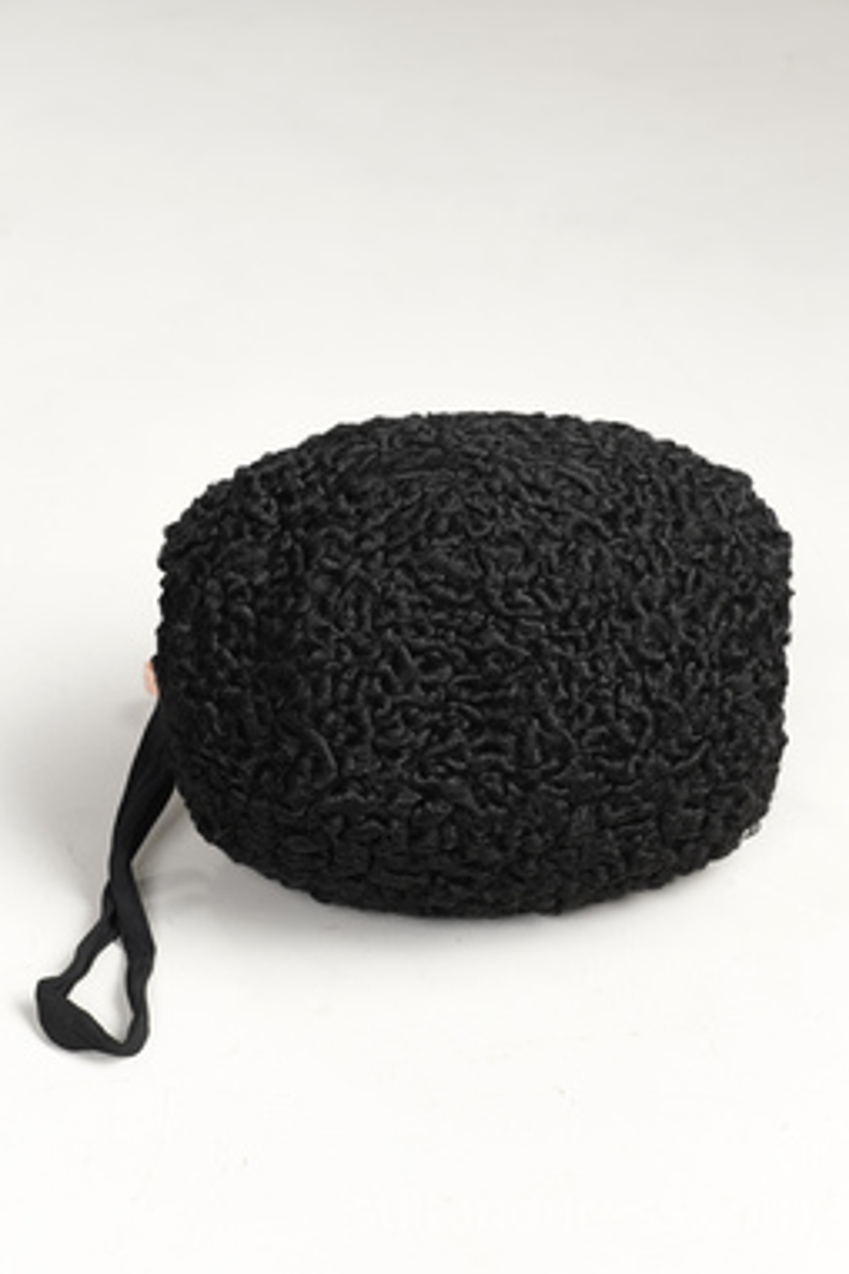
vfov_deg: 40.3
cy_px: 644
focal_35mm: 49
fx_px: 1733
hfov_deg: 27.5
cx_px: 430
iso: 400
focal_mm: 32
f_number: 5
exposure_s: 1/40
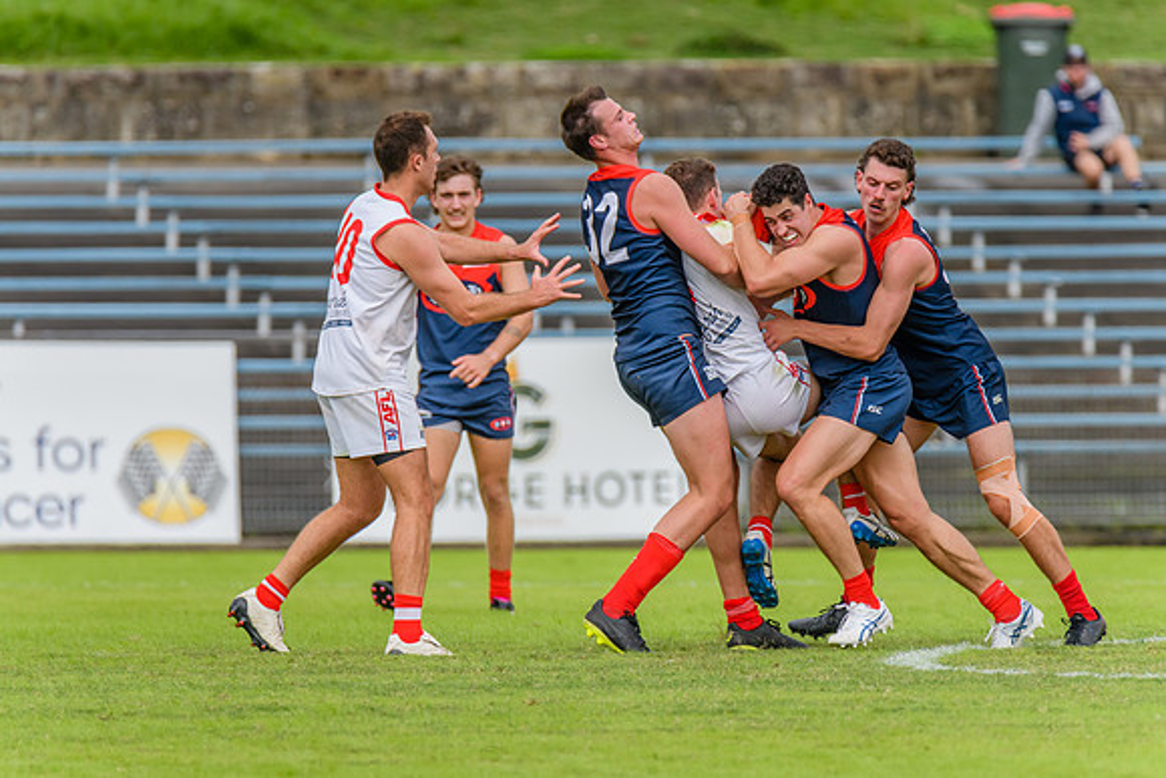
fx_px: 22664
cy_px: 386
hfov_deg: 2.9
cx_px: 580
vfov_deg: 2.0
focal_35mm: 700
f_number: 9
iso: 800
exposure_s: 1/1600
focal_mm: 600
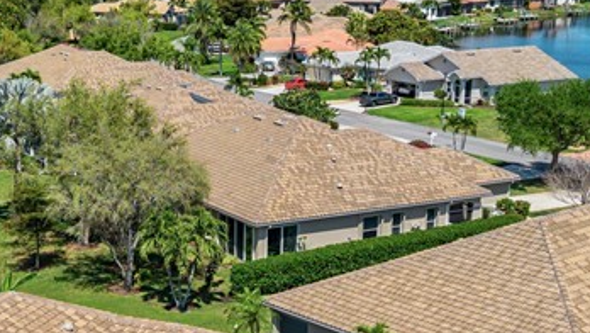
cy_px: 187
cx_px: 178
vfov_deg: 15.7
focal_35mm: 77
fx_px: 1205
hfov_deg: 27.3
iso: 100
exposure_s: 1/500
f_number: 1.8
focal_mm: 8.67
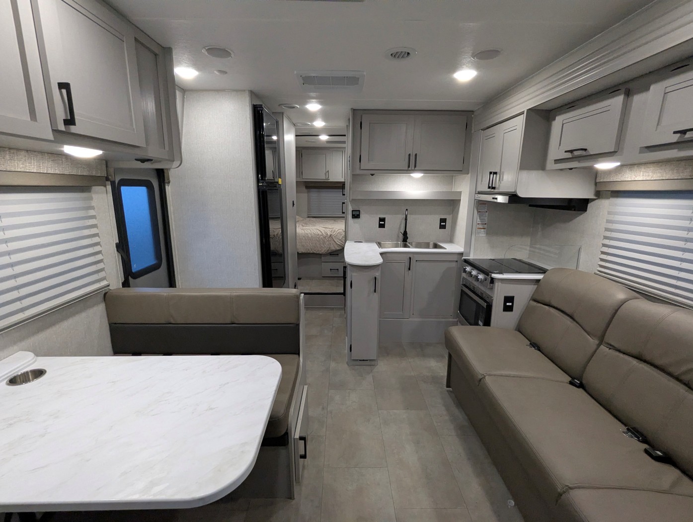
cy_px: 261
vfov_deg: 78.2
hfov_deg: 94.4
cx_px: 346
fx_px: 321
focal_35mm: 16
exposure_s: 1/128
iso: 416
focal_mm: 2.35
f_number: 2.2
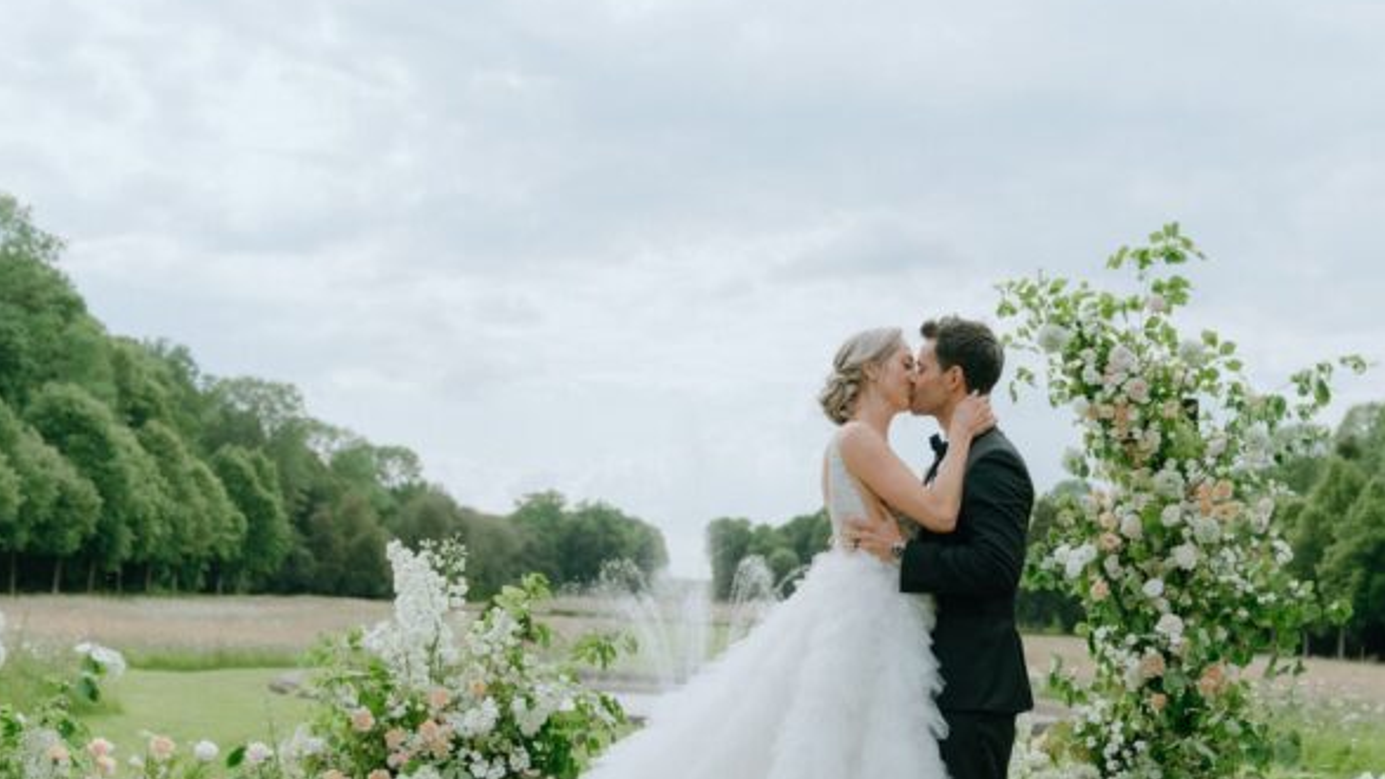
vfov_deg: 24.7
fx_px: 1763
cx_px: 786
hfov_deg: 42.8
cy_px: 571
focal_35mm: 48
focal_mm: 35
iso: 100
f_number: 2.8
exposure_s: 1/1600
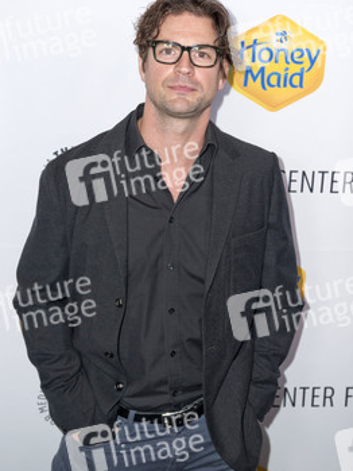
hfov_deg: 22.9
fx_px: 870
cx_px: 174
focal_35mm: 64
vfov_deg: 30.3
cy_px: 242
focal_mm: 58
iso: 500
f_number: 4.5
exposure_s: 1/400
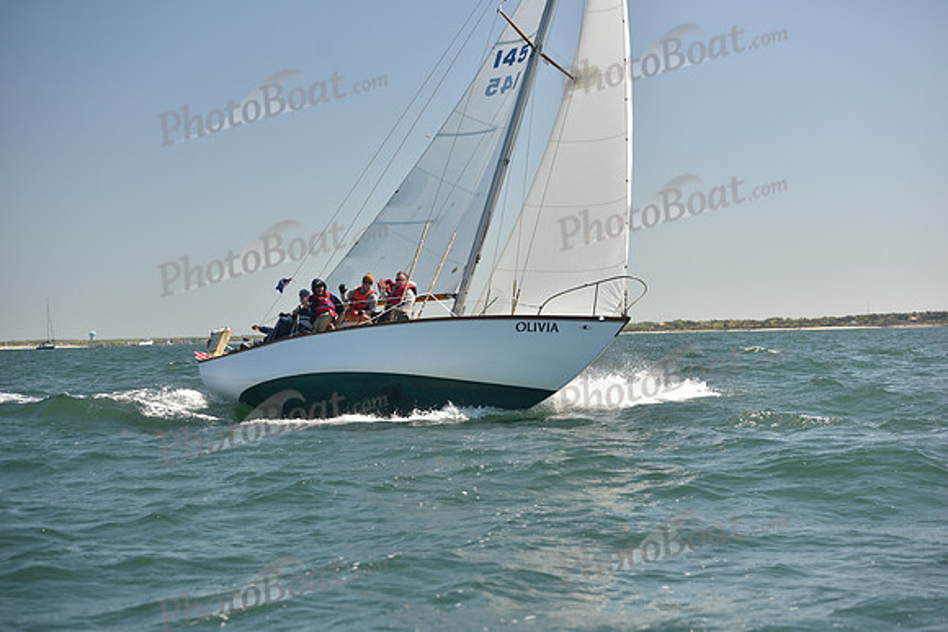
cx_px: 474
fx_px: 1844
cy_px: 316
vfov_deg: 19.5
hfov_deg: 28.8
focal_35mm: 70
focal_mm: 70
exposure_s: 1/1000
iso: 250
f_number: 4
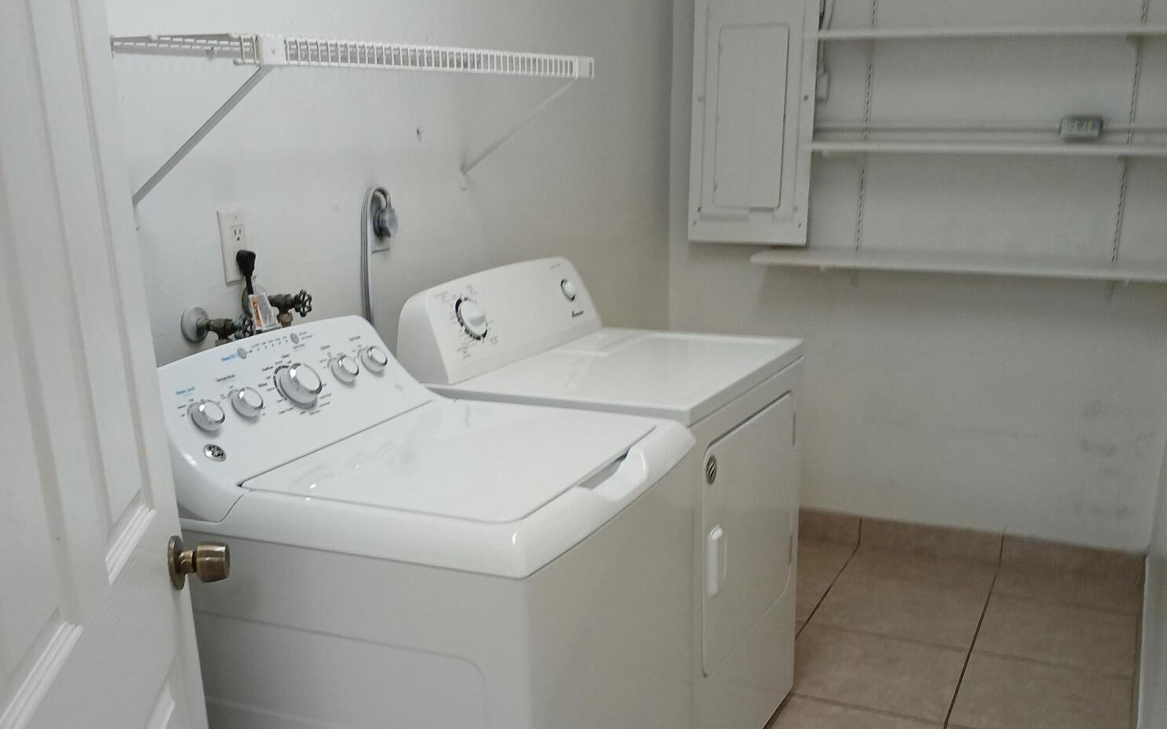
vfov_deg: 33.9
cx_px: 582
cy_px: 527
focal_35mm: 37
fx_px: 1177
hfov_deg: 52.8
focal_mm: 3.98
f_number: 1.8
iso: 100
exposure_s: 1/60
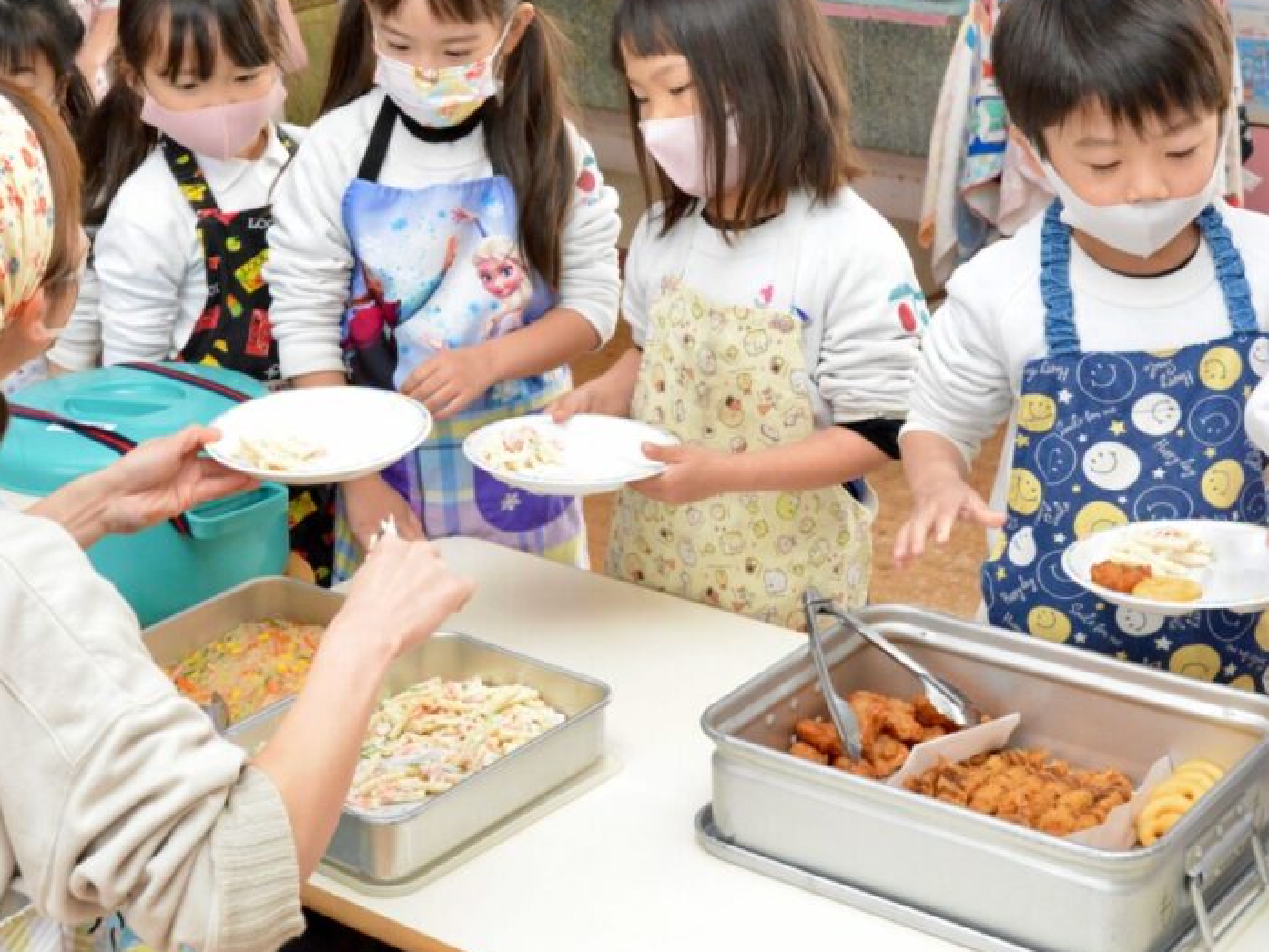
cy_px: 390
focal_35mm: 65
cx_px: 428
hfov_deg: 29.6
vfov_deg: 22.6
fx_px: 2383
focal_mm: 46
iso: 6400
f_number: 11
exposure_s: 1/250
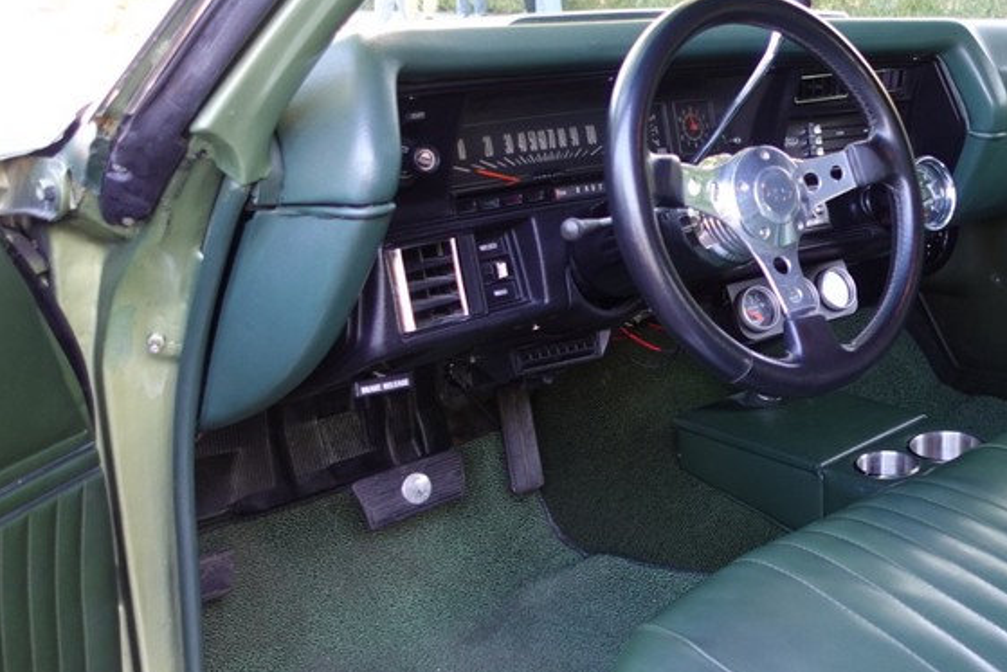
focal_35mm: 44
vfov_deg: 30.4
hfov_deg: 41.0
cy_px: 249
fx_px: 1231
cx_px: 906
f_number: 2
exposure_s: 1/30
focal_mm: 9.4
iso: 125
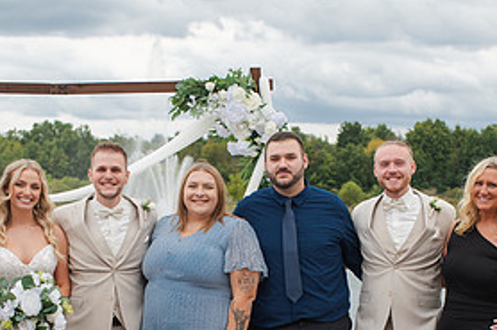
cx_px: 188
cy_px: 344
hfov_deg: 22.6
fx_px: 1242
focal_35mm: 90
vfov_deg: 14.9
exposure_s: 1/800
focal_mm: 35
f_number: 3.5
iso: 125
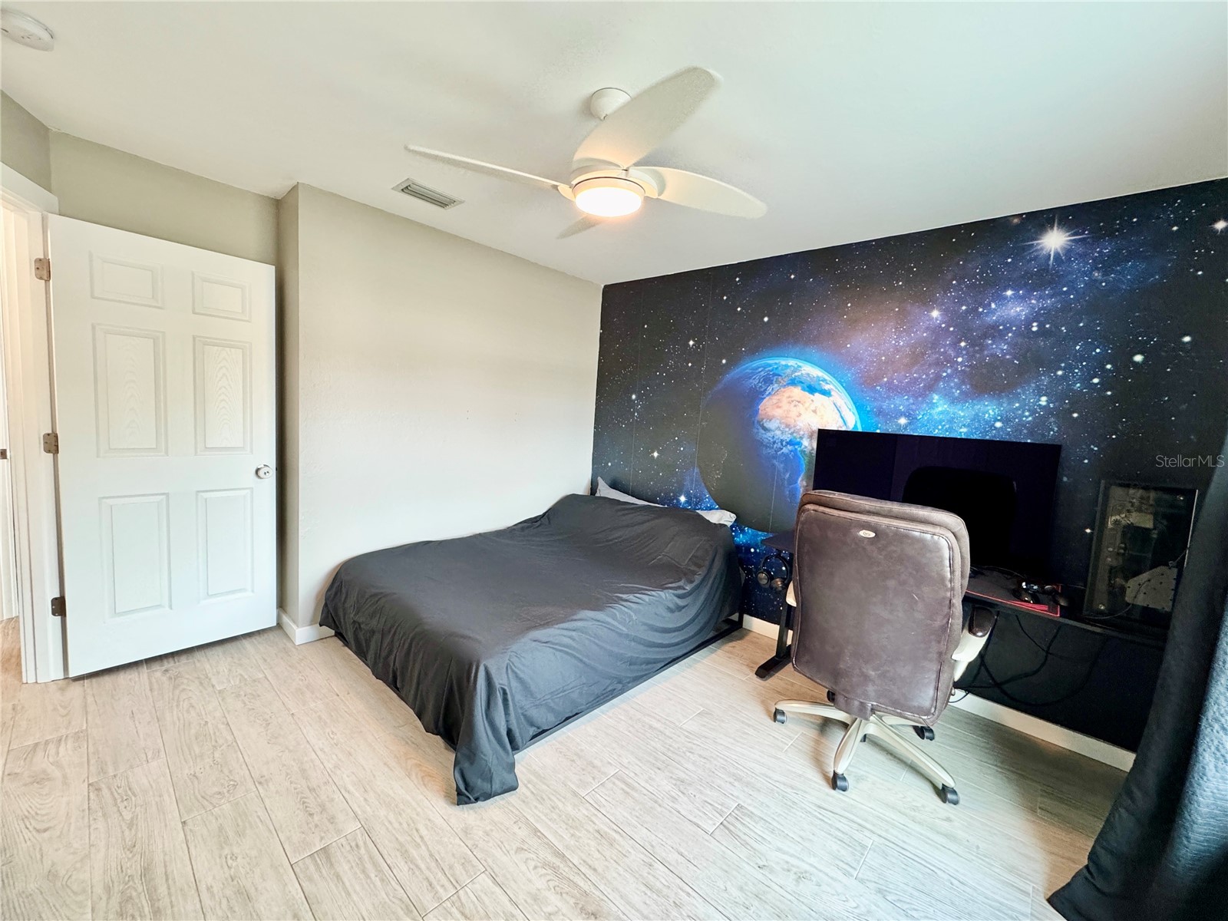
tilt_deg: -5.4
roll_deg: -3.4
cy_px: 460
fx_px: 497
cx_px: 614
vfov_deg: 85.7
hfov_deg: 102.1
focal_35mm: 14
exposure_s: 1/60
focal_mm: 2.22
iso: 320
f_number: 2.2
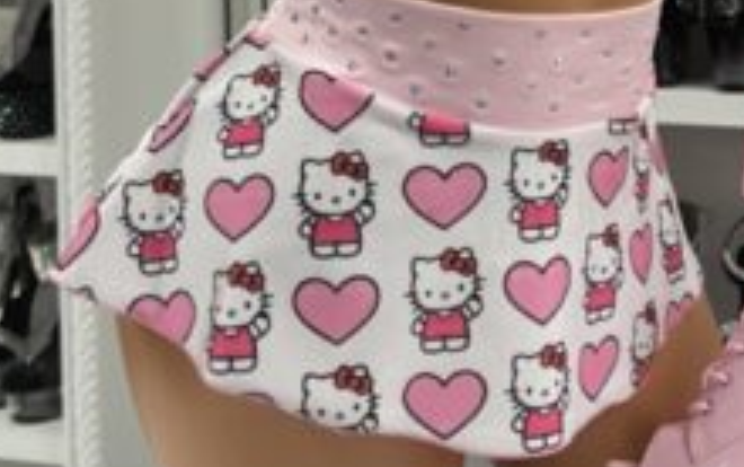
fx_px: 1522
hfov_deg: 27.4
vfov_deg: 16.7
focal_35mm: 75
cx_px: 467
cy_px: -91
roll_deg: +1.5
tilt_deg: -2.4
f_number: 1.5
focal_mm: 5.7
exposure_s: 1/60
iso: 100
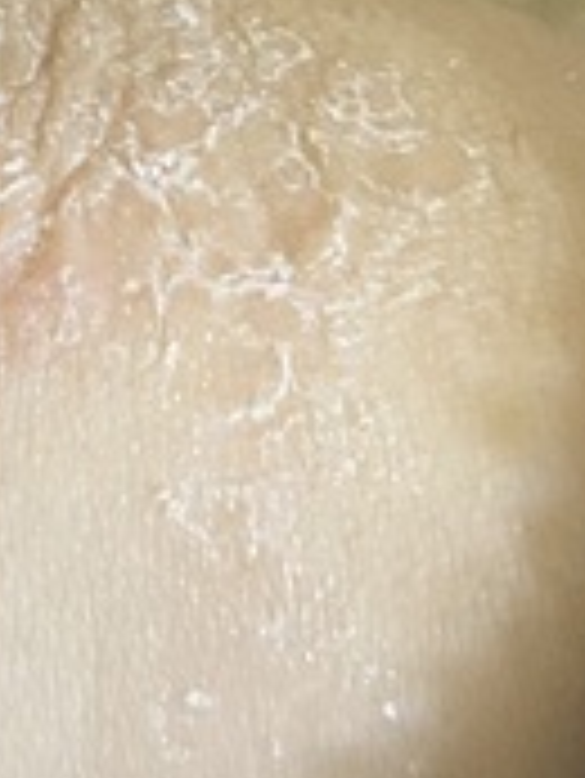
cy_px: -571
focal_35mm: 138
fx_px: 3106
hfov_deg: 10.1
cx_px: -531
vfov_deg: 13.1
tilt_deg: -58.2
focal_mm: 4.25
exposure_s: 1/40
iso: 500
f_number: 1.8
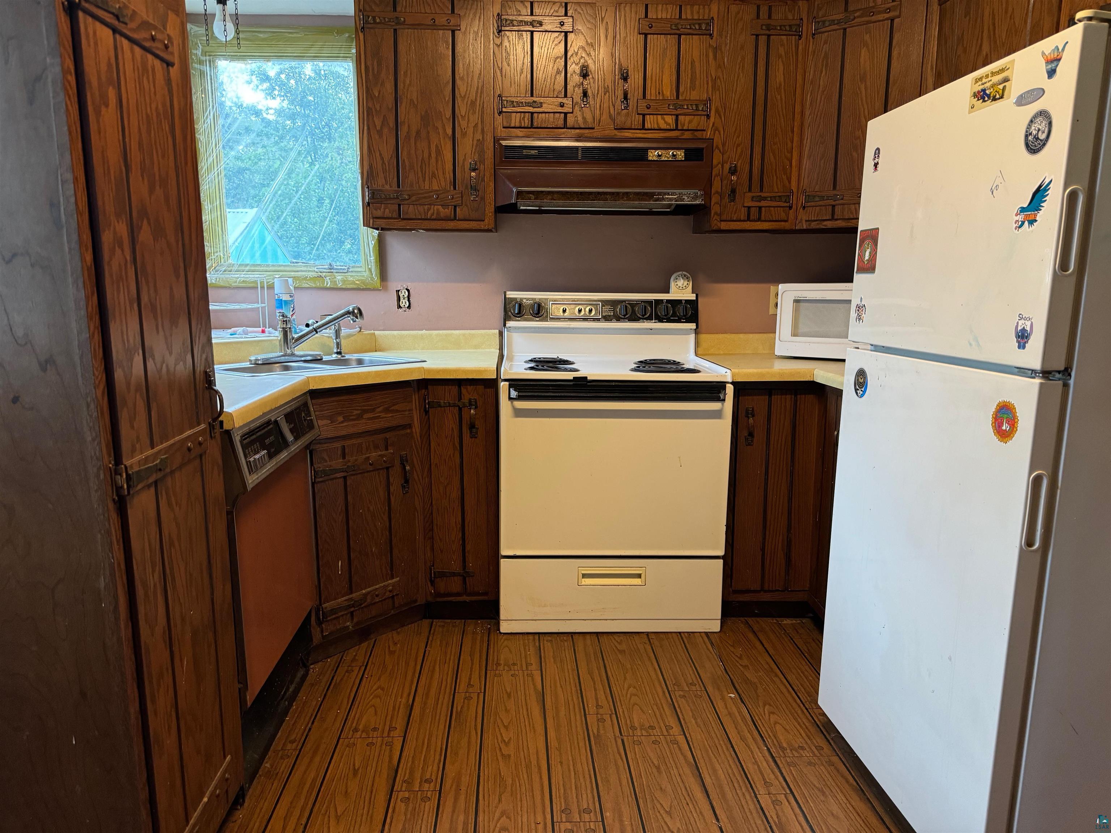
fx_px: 770
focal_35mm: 24
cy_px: 416
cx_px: 556
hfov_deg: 71.6
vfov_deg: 56.8
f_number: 1.78
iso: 400
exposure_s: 1/60
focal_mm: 6.76
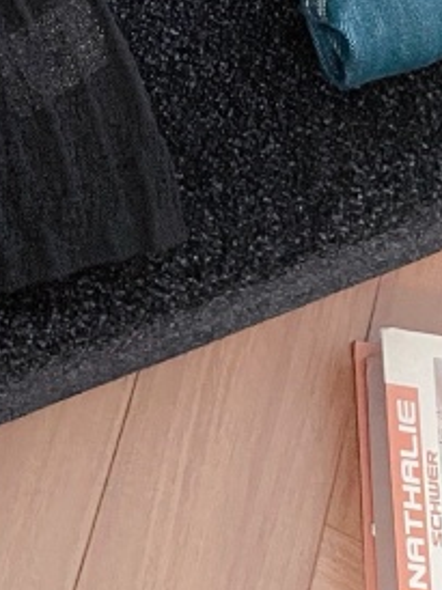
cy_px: -411
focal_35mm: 95
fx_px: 1620
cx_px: -259
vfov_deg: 17.5
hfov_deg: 14.3
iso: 400
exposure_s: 1/60
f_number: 1.6
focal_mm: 4.2
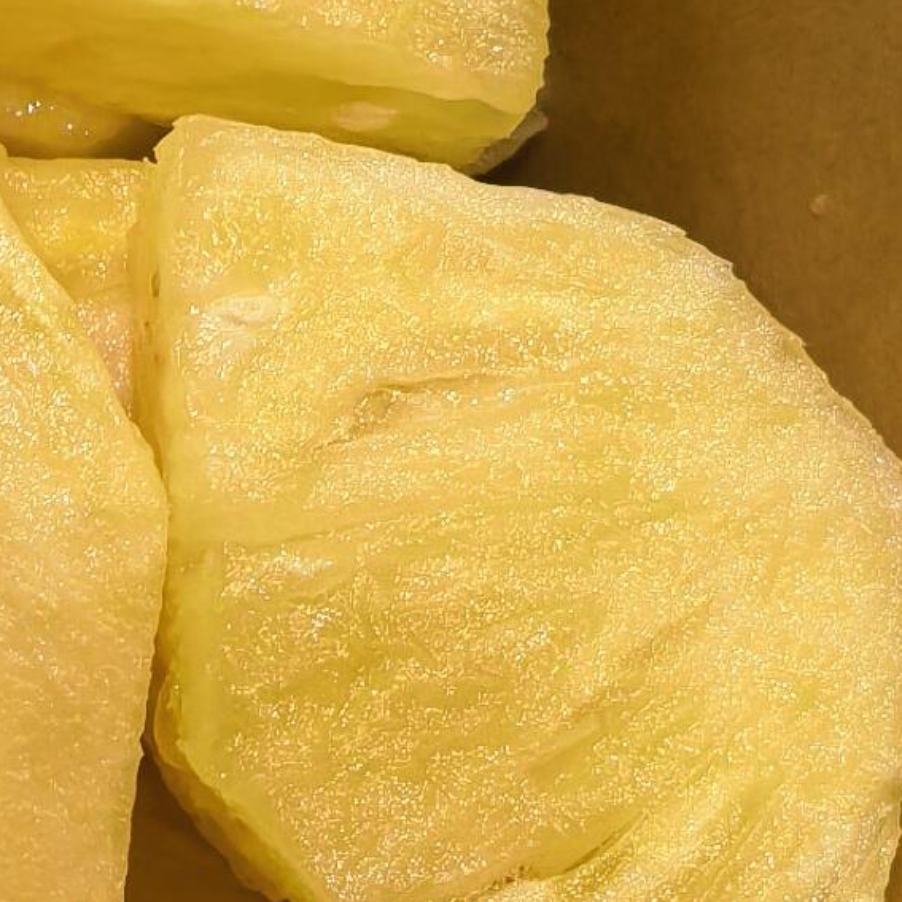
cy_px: 492
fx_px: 4628
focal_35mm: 157
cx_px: -655
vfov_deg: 11.1
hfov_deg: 10.5
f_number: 2.8
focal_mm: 8.5
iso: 160
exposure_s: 1/100
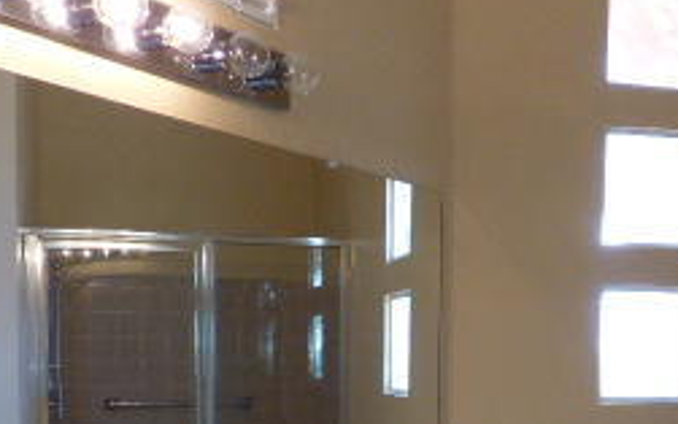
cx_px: 438
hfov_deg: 37.2
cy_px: 440
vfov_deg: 22.9
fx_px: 998
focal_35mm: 54
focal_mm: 3.58
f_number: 2.8
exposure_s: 1/60
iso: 250
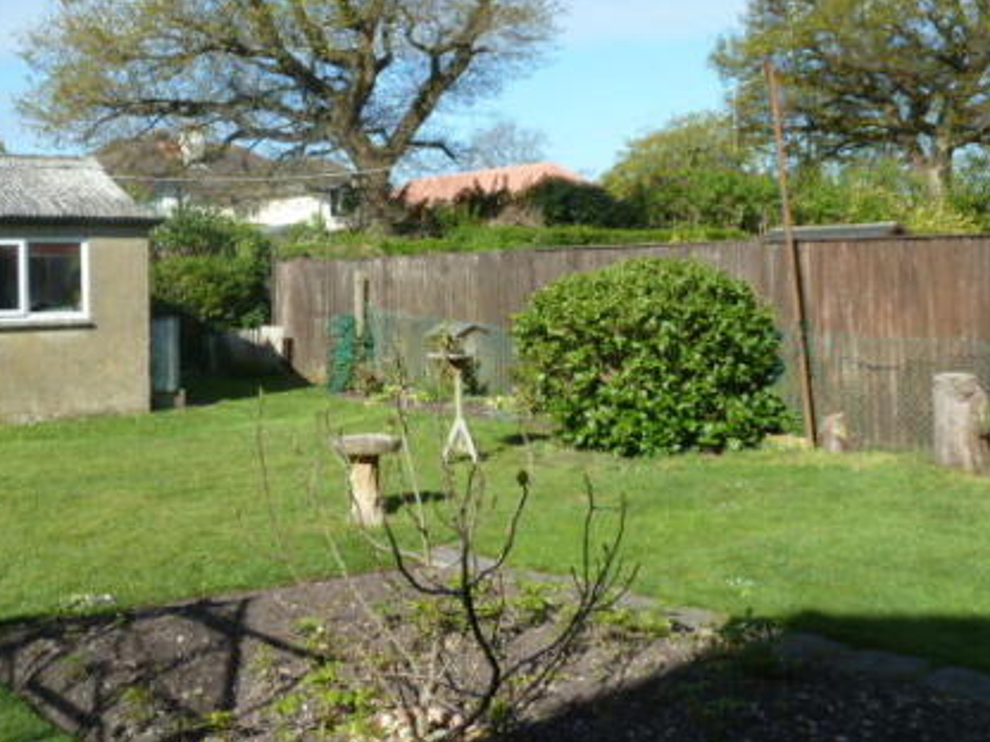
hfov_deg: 44.0
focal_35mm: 42
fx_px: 1201
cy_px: 306
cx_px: 315
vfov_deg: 34.3
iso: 80
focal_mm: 5
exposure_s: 1/400
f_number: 4
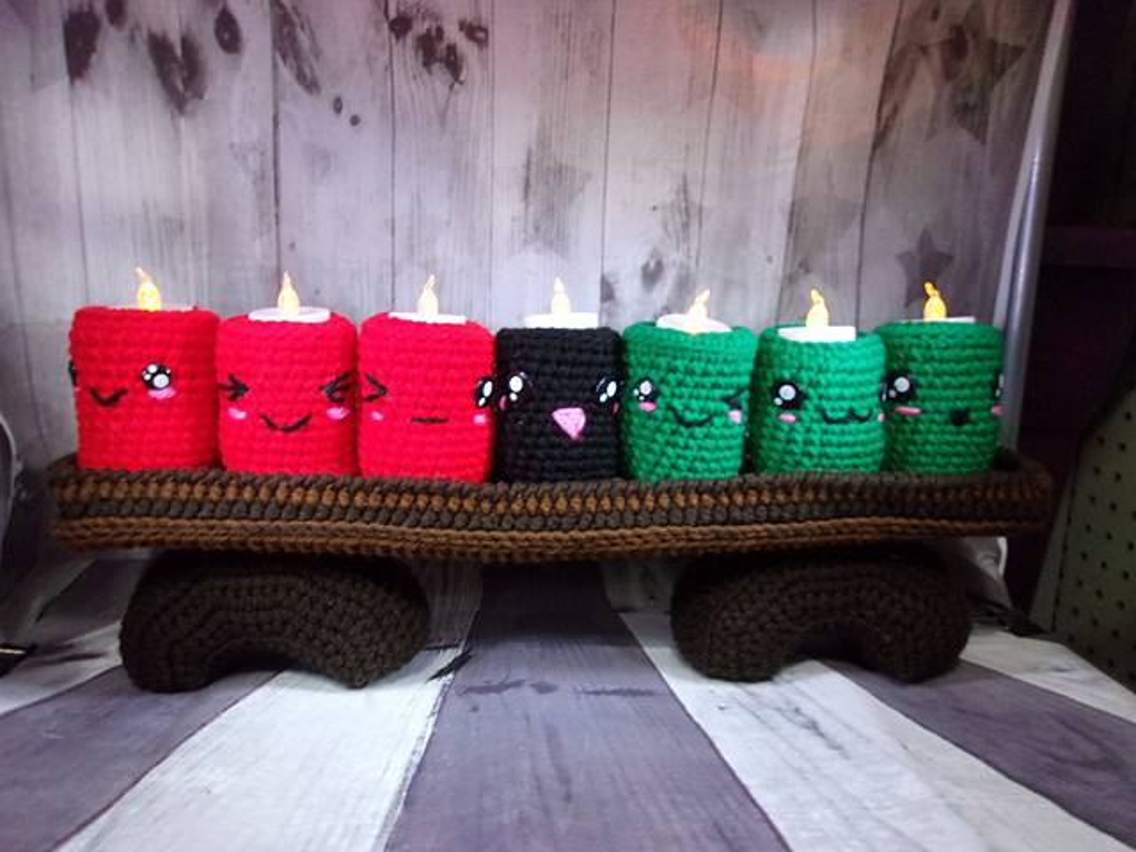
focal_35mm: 27
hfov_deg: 65.3
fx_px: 886
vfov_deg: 51.4
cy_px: 426
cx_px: 568
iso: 400
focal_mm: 4.9
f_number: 3
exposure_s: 1/29
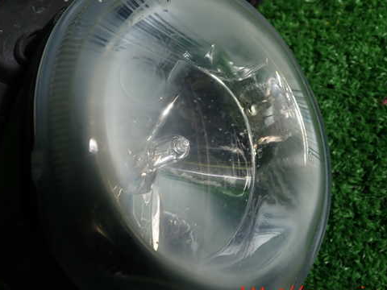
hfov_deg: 42.1
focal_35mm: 45
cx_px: 181
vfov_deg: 32.1
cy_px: 123
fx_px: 503
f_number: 2.5
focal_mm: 6.37
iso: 100
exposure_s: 1/80
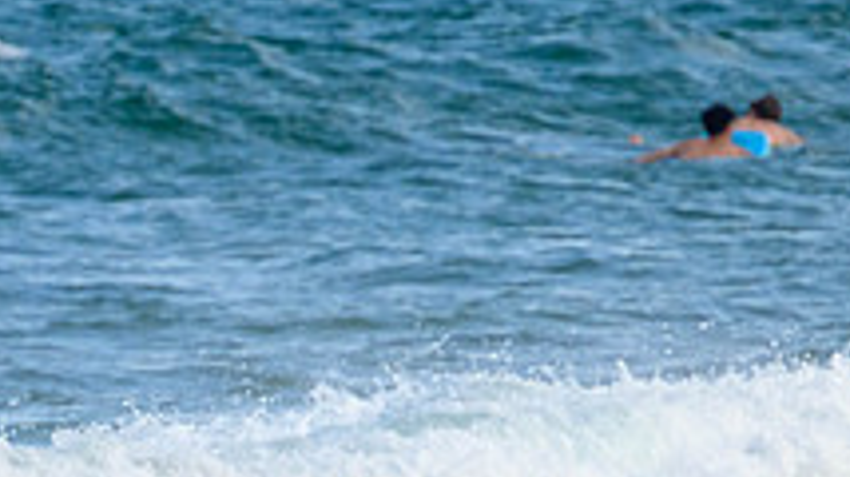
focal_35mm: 2275
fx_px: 51237
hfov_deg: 1.0
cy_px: 710
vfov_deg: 0.5
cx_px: 91
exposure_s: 1/2000
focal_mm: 800
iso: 2000
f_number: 11
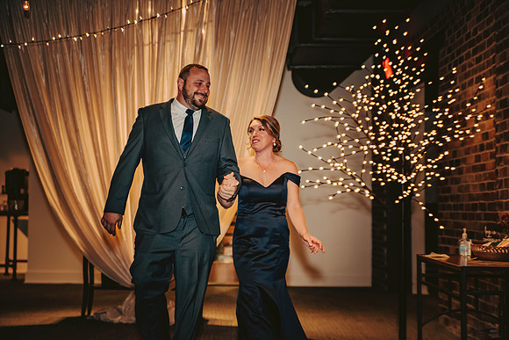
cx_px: 254
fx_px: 1061
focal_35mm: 75
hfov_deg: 27.0
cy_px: 170
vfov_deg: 18.2
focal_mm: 75
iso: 1250
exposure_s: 1/100
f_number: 3.2
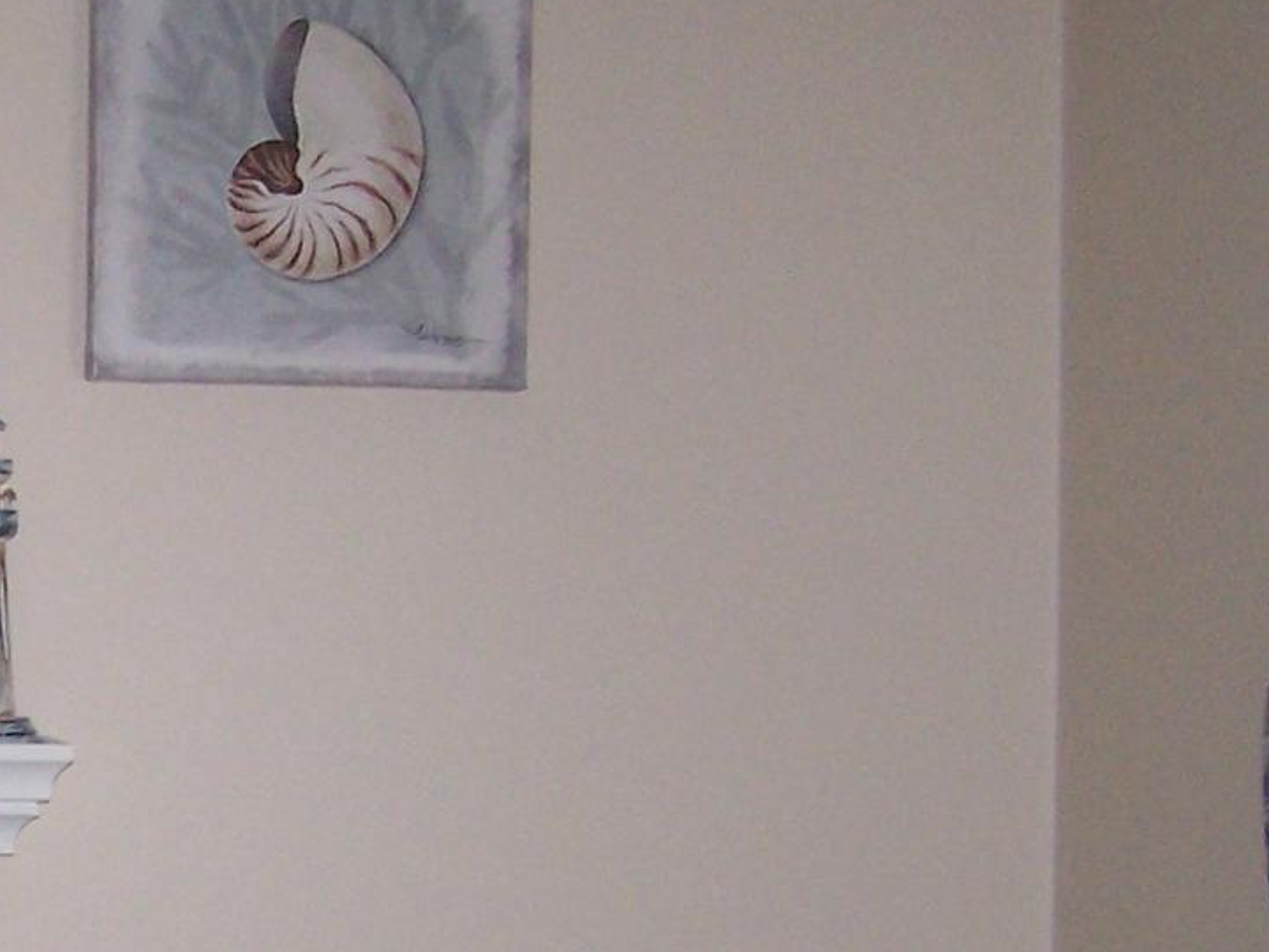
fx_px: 3959
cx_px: -248
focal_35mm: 108
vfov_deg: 13.5
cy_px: 913
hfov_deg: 17.4
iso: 140
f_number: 2.8
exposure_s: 1/60
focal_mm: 6.3
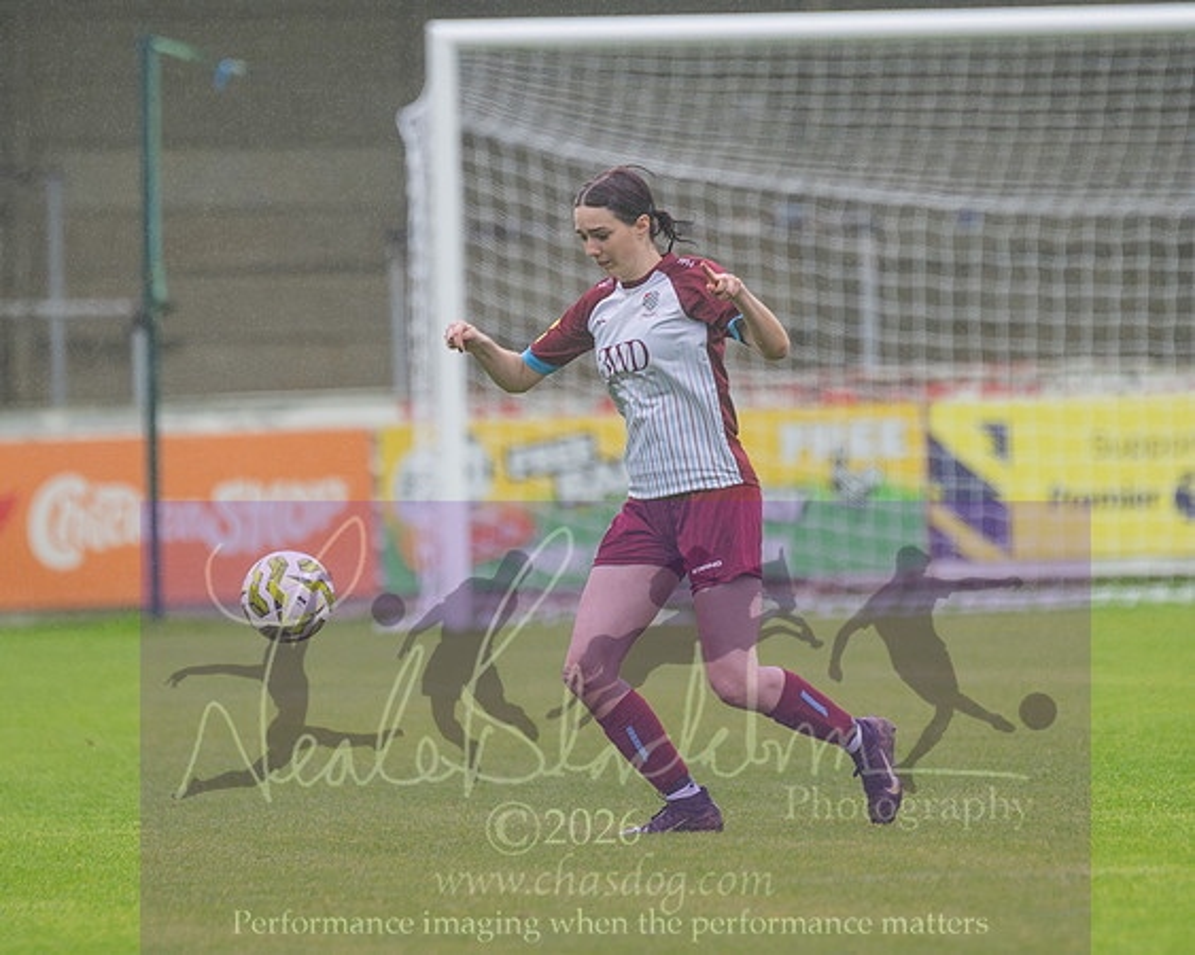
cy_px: 536
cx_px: 637
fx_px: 26319
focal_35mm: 744
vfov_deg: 2.1
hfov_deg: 2.6
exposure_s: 1/1600
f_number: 2.8
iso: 280
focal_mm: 300
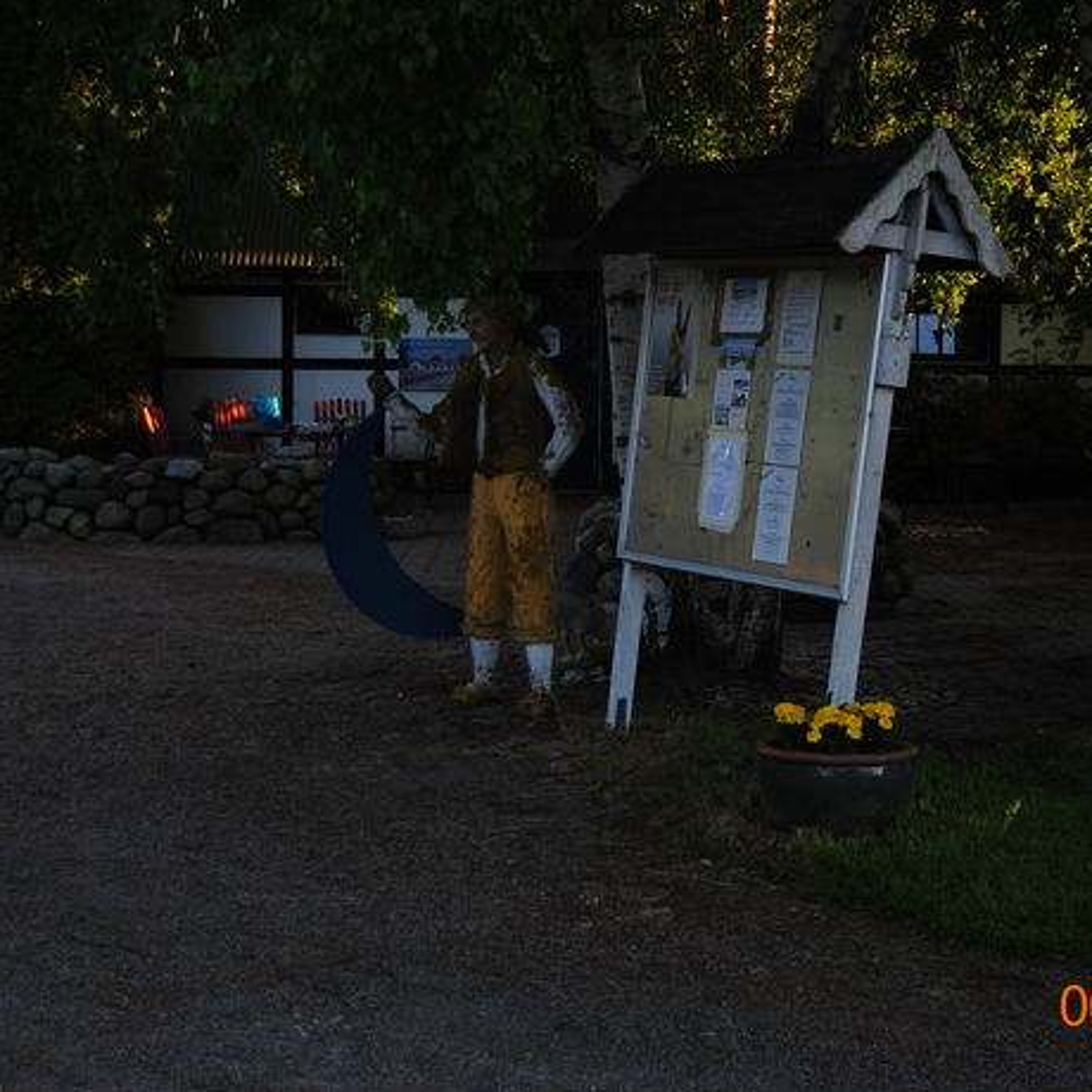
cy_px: 466
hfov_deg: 24.3
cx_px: 585
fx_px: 2534
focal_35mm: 71
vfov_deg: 24.3
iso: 100
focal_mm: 32
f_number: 4.5
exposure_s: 1/125
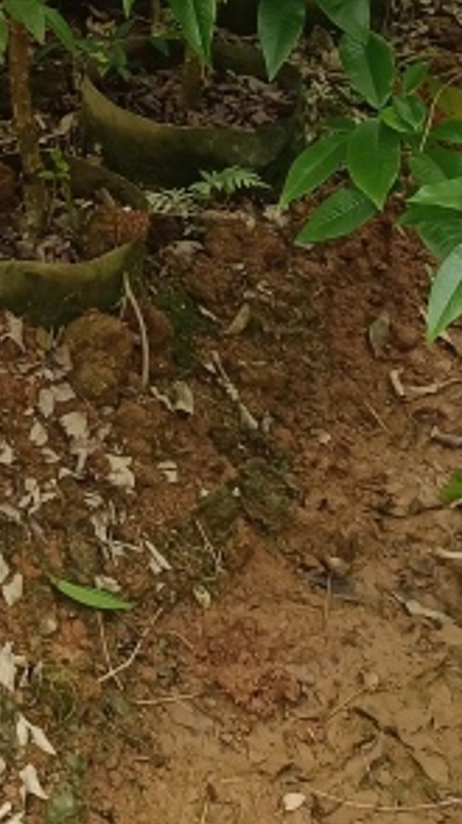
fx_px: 2160
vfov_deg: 20.6
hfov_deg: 11.0
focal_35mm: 99
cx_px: -487
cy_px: -69
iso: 128
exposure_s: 1/100
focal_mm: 4.71
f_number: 1.79
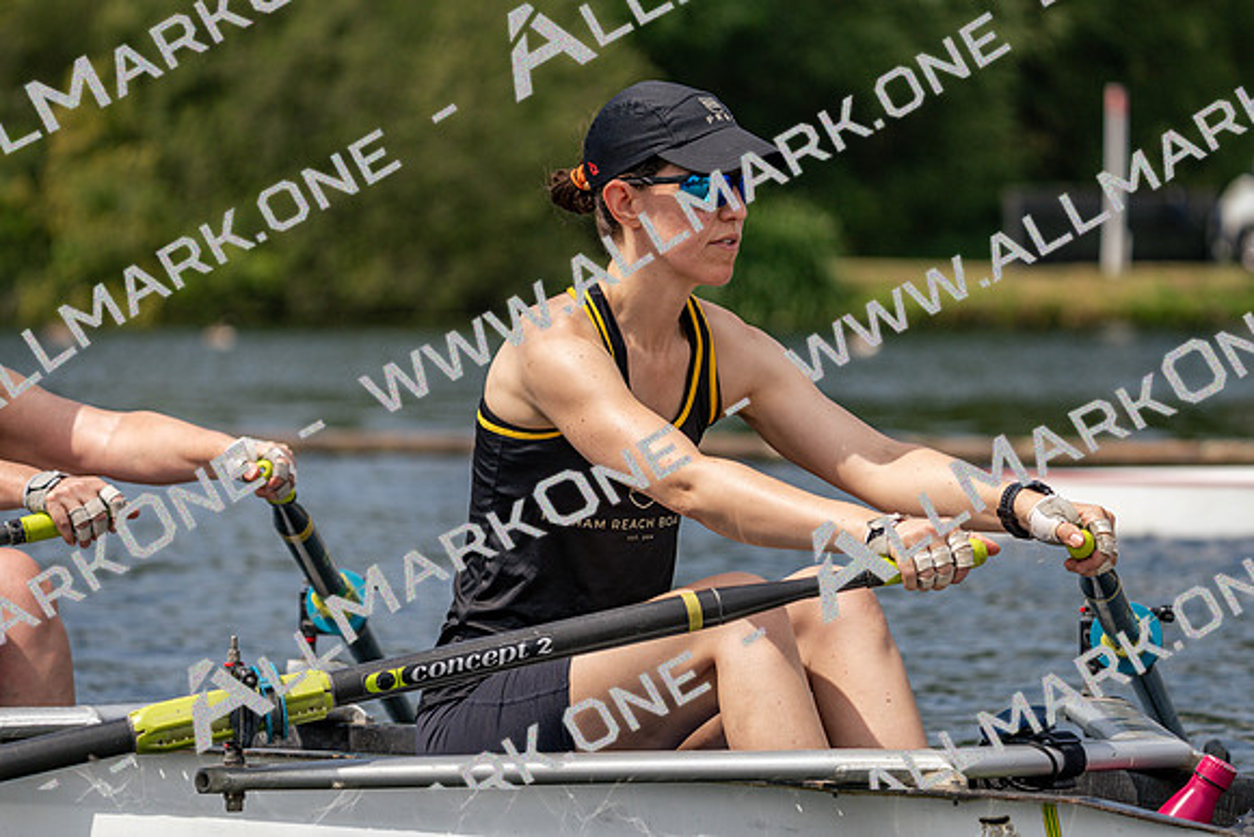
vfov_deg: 6.4
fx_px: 7525
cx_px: 627
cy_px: 418
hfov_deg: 9.5
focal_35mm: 216
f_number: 5.6
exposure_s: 1/1600
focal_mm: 216
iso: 200
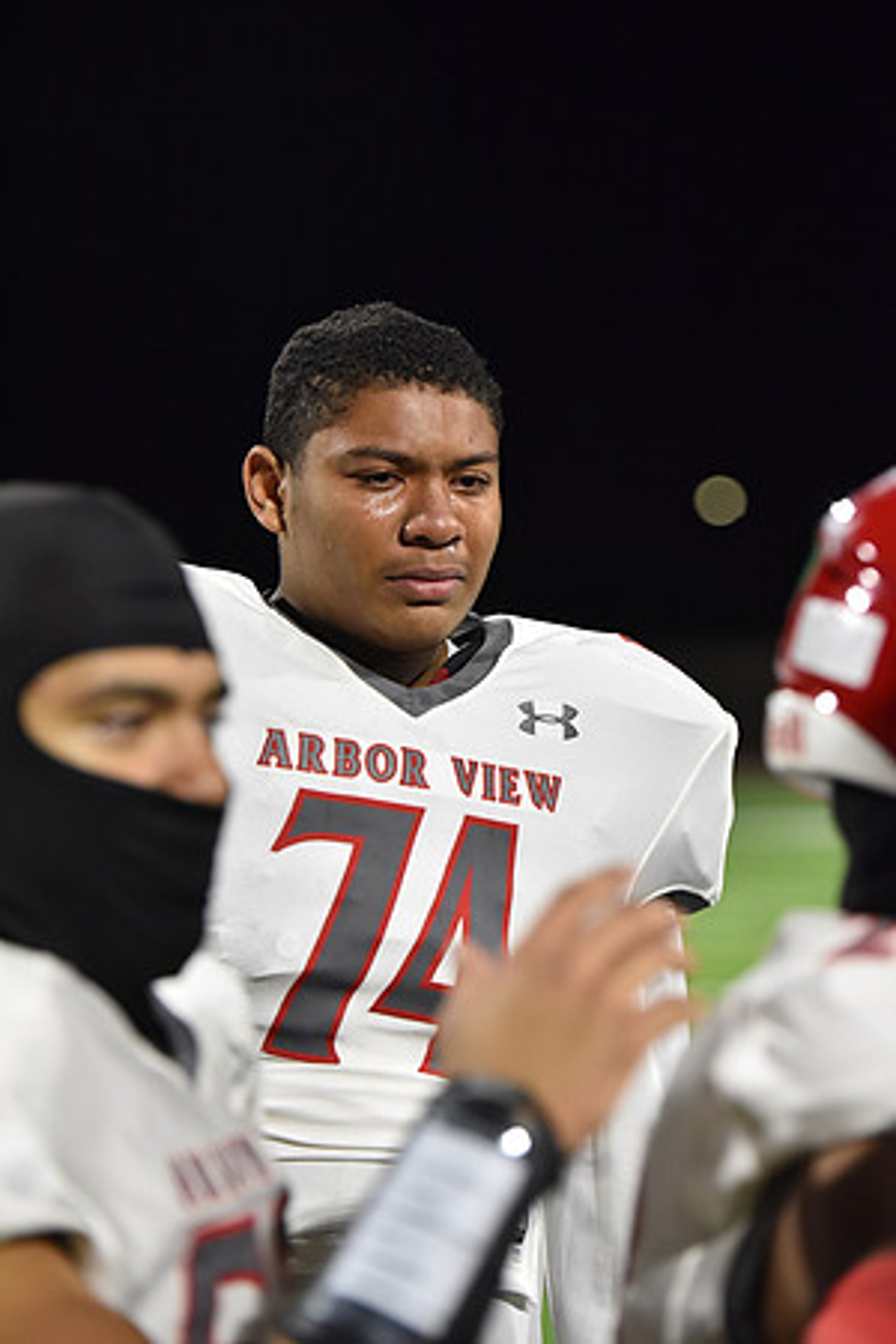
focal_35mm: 135
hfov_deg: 10.2
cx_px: 448
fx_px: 5040
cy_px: 672
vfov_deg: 15.2
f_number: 2.8
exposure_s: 1/640
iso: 3200
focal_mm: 135
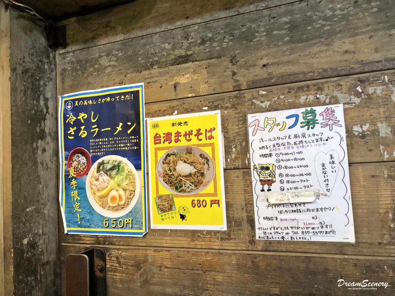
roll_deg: +3.1
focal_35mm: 28
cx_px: 198
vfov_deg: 49.7
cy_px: 148
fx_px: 320
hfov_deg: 63.4
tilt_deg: +3.1
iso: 100
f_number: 1.8
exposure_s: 1/15
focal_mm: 3.99
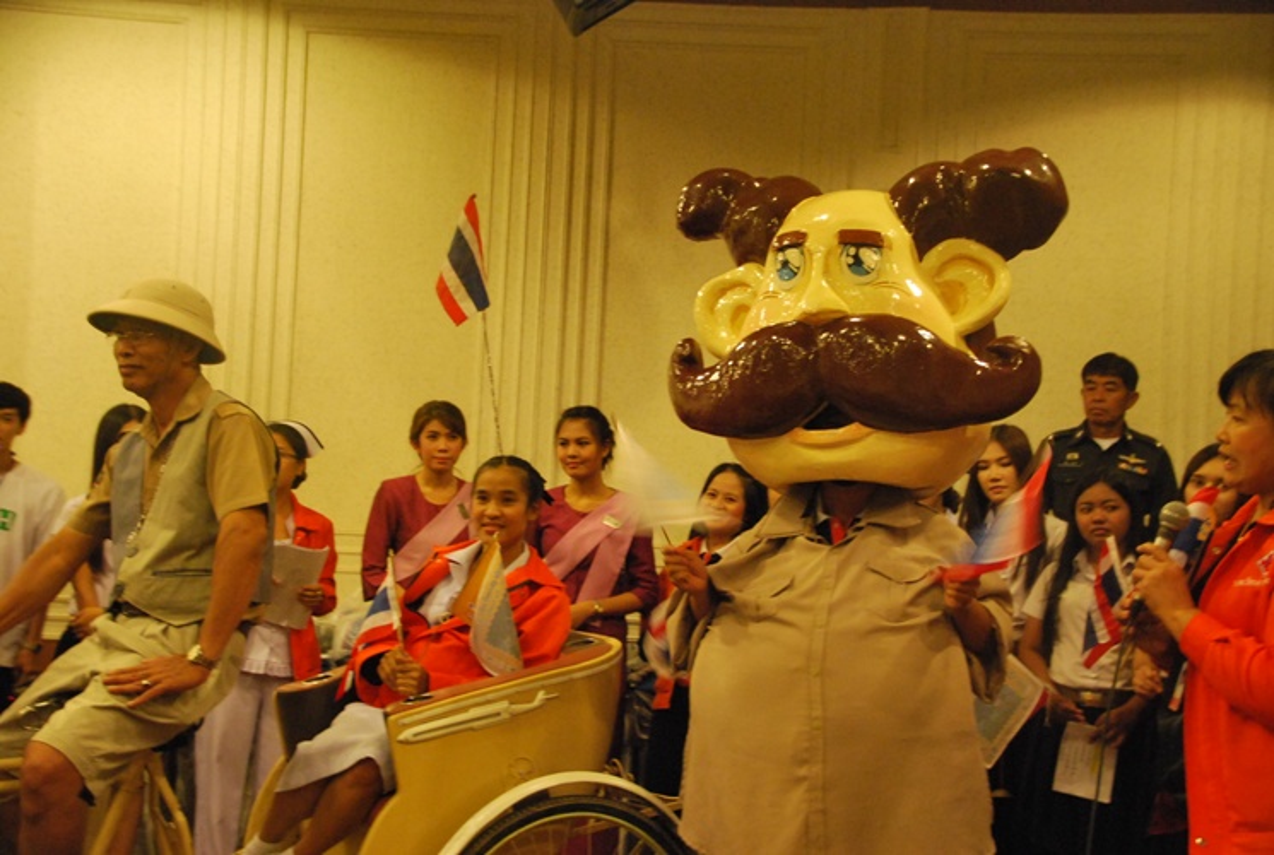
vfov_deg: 23.9
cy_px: 428
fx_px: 2021
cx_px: 637
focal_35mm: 57
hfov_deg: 35.0
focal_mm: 38
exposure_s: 1/25
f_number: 4.5
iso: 1600
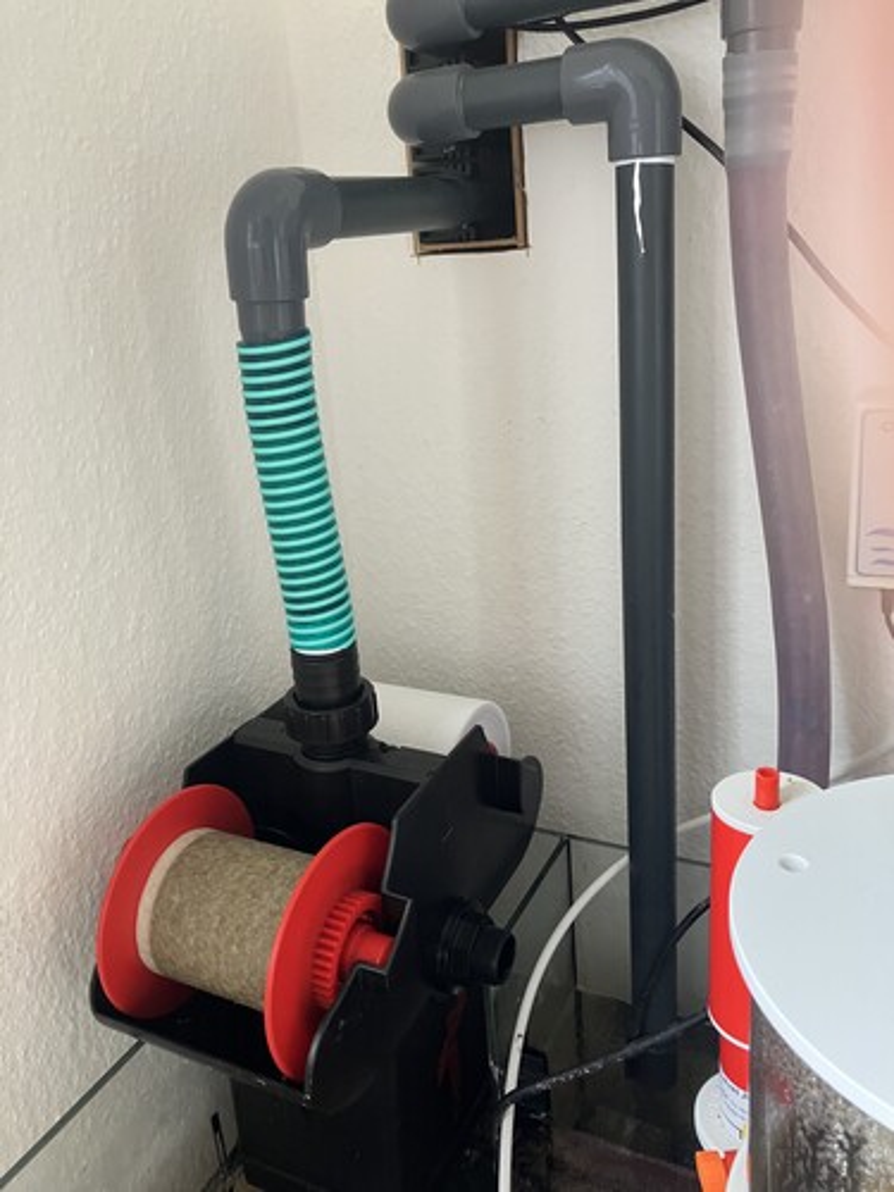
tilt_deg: -18.4
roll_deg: +4.5
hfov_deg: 49.7
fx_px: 964
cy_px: 596
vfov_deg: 63.4
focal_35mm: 28
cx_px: 447
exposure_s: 1/60
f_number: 1.8
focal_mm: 3.99
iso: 200
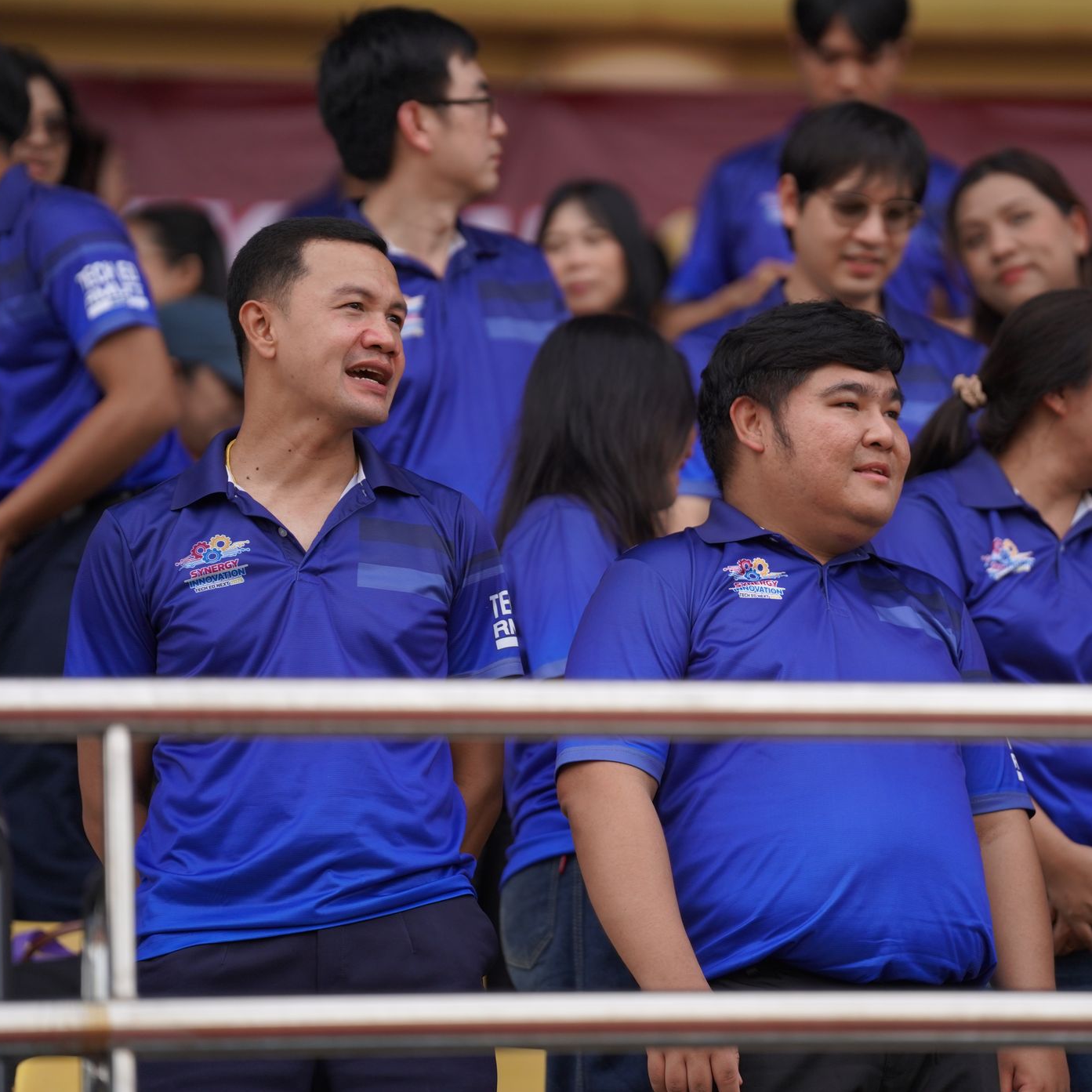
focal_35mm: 256
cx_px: 736
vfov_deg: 6.8
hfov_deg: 6.8
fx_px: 9137
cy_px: 545
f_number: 2.8
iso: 500
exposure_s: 1/2500
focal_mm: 200
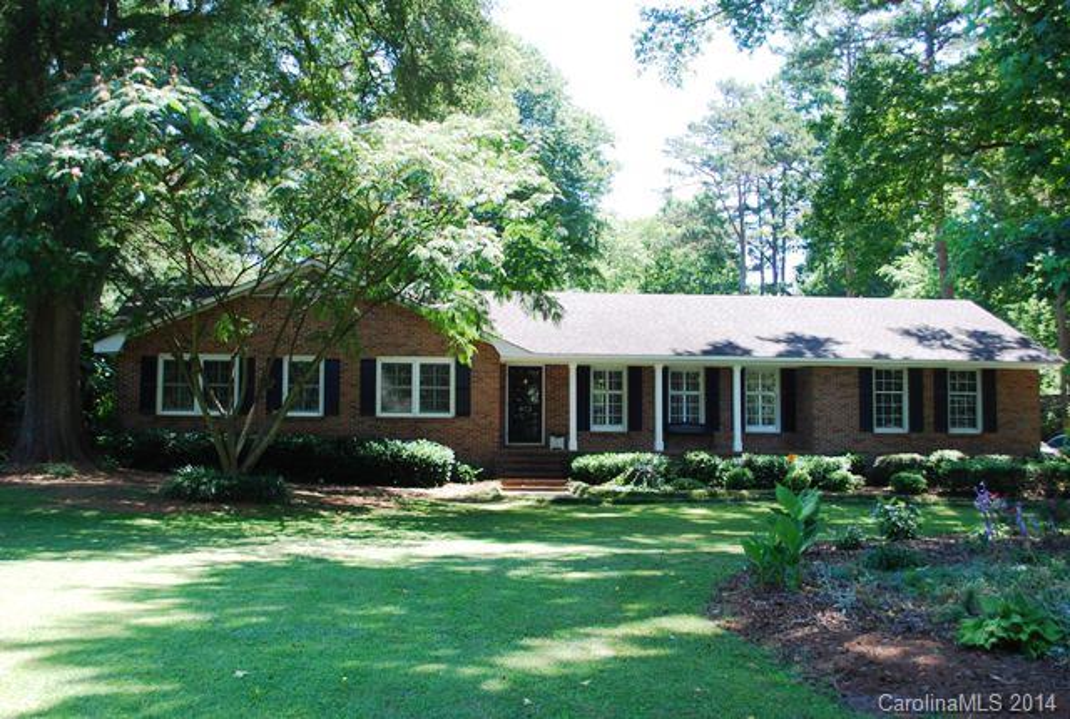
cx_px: 535
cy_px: 360
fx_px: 1162
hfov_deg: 49.4
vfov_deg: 34.4
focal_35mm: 39
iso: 200
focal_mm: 26
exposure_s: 1/100
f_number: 5
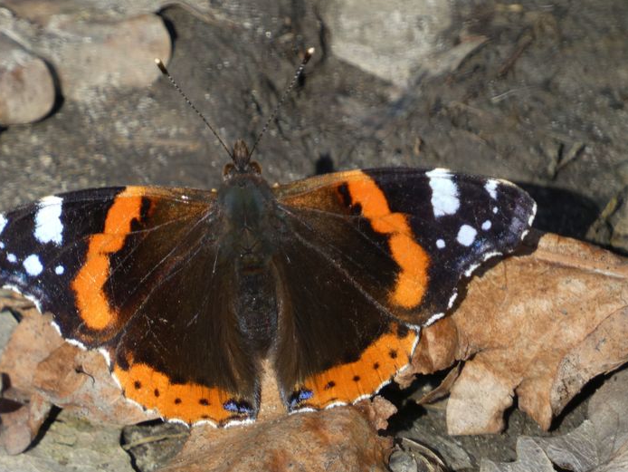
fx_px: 24210
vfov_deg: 1.1
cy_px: 217
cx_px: 257
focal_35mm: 1334
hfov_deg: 1.5
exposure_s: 1/125
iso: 80
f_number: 5.7
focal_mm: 194.6
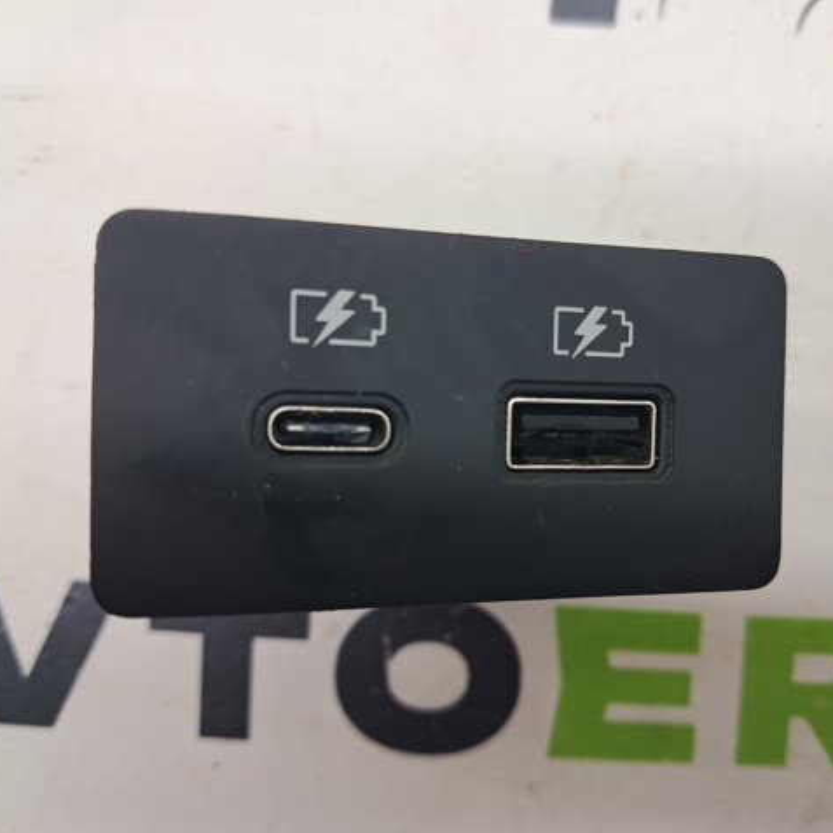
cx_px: 491
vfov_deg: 51.1
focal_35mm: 32
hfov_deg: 50.8
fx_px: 871
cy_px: 416
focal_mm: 4
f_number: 1.8
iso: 50
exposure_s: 1/50
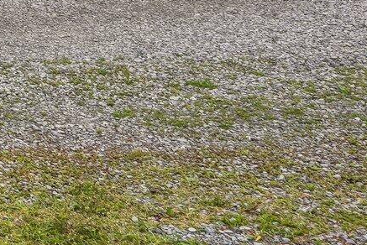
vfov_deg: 12.1
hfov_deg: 15.3
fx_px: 1051
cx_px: -401
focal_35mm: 103
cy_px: -216
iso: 100
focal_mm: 22
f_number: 8
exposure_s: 1/400
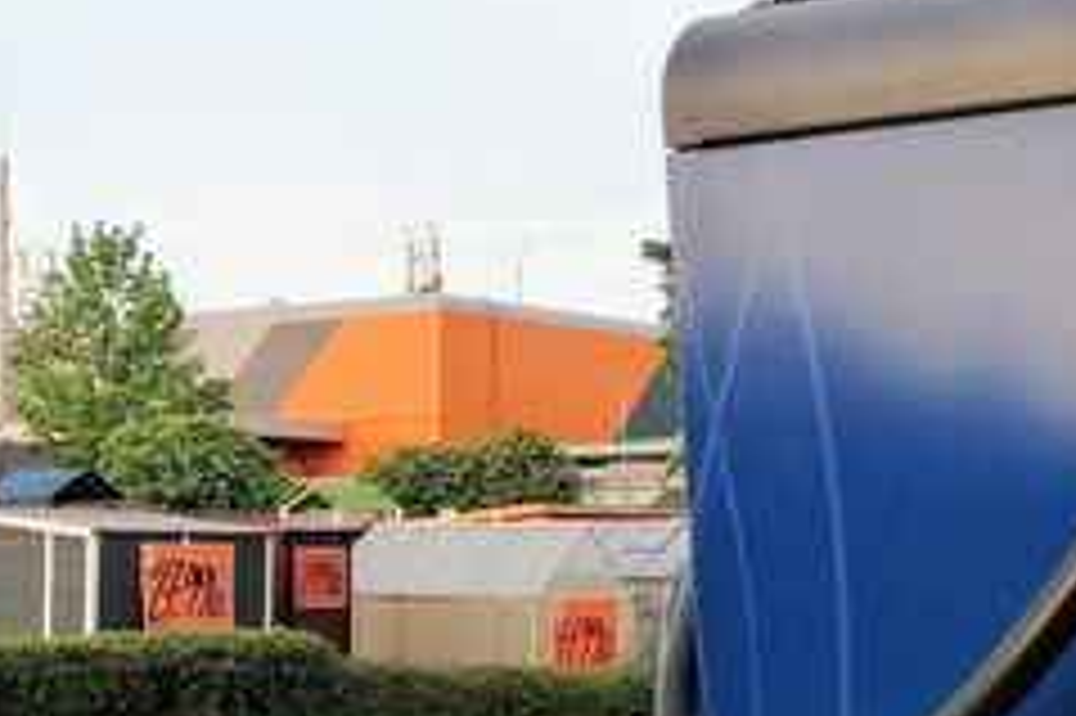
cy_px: 558
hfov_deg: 19.6
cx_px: 468
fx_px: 3106
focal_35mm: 104
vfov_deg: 13.1
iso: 50
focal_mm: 5.3
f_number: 1.8
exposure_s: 1/199
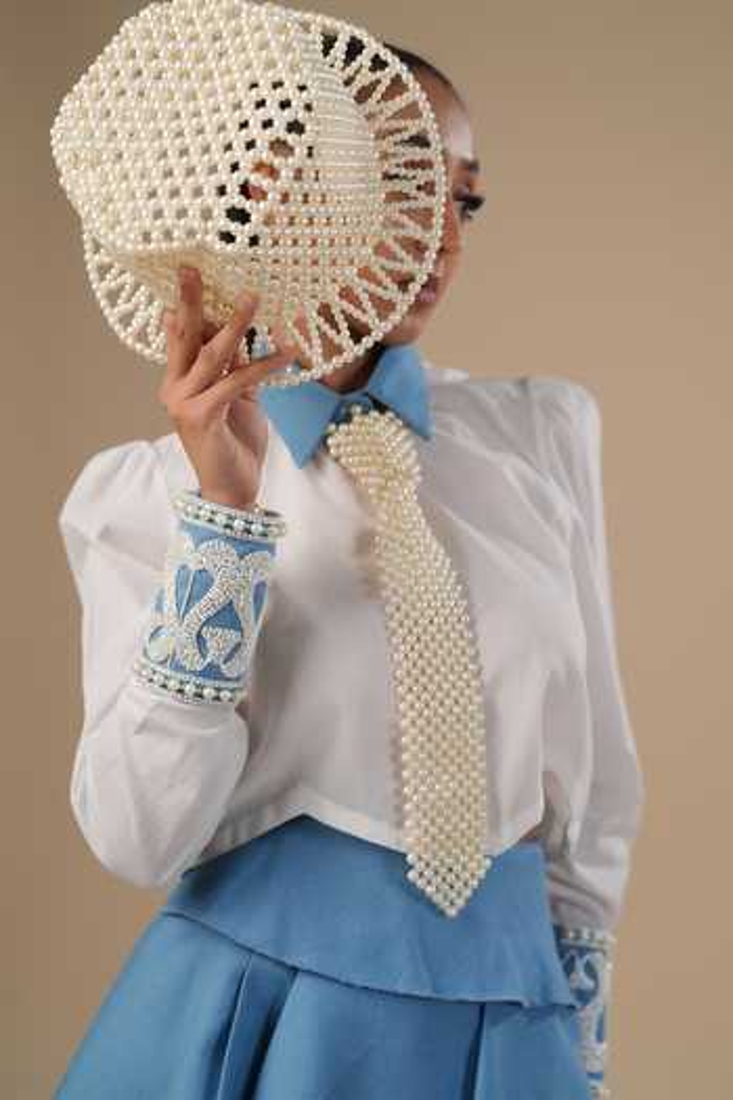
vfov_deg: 39.6
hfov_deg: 27.0
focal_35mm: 50
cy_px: 550
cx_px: 366
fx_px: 1527
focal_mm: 50
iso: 125
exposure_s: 1/125
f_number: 2.8
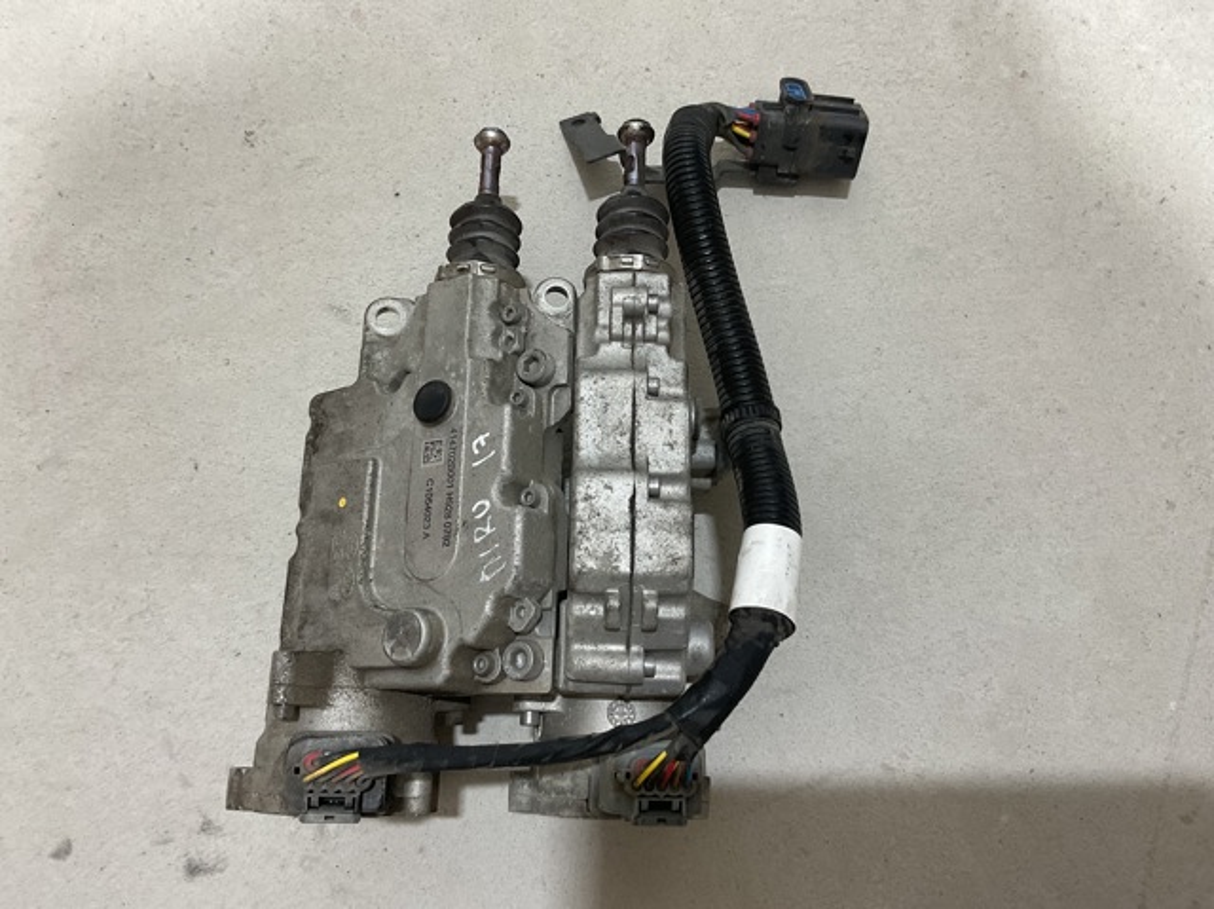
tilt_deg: -80.4
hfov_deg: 61.7
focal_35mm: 29
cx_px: 607
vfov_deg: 48.2
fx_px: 1016
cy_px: 454
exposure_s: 1/50
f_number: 1.8
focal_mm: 3
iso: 50
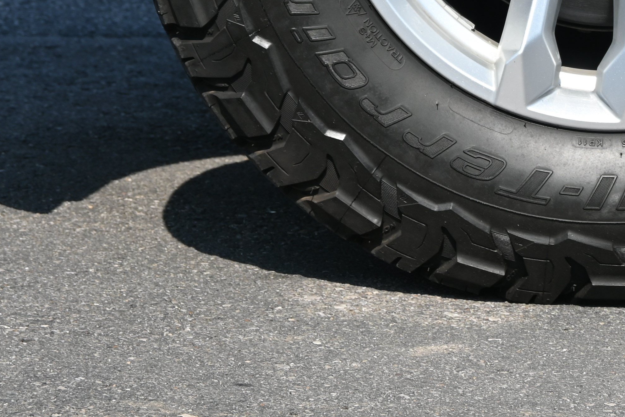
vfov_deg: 6.9
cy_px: -159
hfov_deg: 10.4
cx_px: 595
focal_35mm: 197
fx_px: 3427
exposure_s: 1/250
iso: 140
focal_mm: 47
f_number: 6
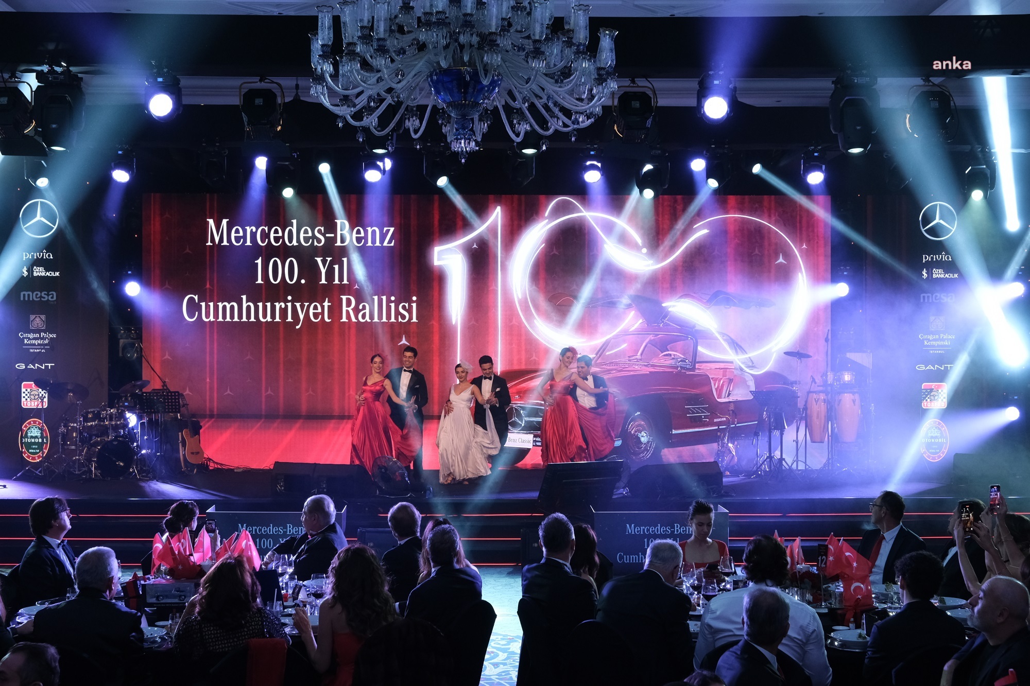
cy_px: 343
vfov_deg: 29.9
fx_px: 1287
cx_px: 515
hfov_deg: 43.6
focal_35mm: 45
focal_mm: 30.2
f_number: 5
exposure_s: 1/160
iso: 2000
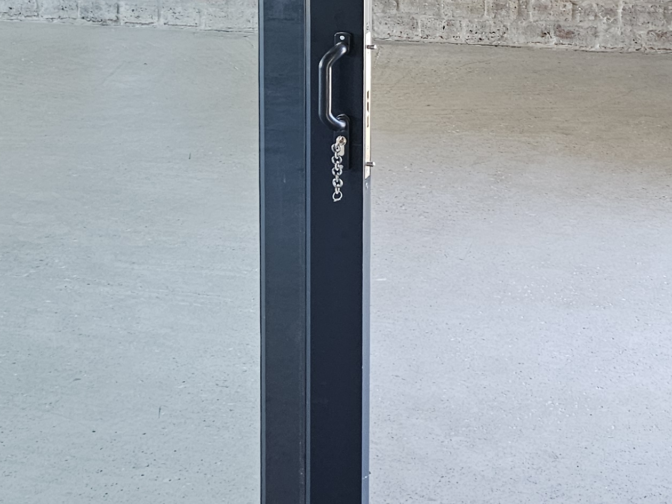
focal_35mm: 73
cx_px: 522
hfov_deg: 26.3
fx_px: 1417
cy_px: -98
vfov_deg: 19.1
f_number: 1.8
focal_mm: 5.4
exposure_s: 1/100
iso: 160
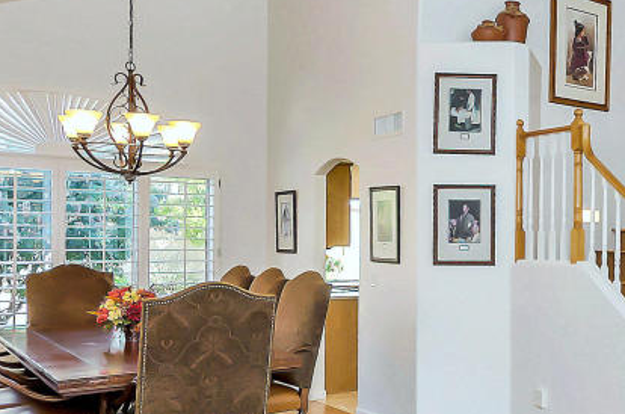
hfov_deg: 40.9
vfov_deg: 31.7
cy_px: 207
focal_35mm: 42
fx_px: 727
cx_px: 618
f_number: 6.3
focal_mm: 10
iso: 500
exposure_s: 1/60
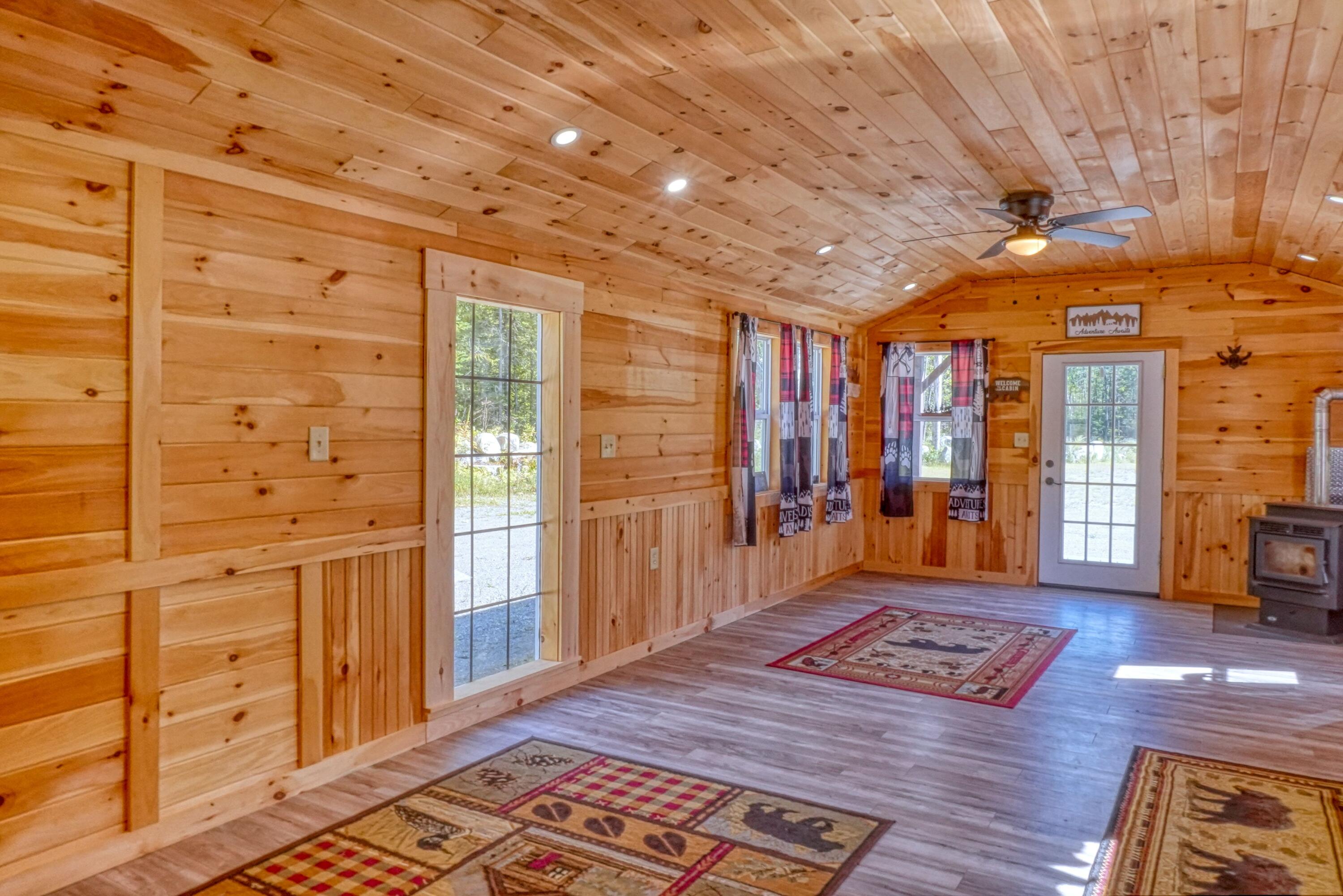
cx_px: 672
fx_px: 895
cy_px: 448
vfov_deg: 53.1
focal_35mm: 24
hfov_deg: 73.7
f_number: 22
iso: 10000
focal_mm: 16
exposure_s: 1/30
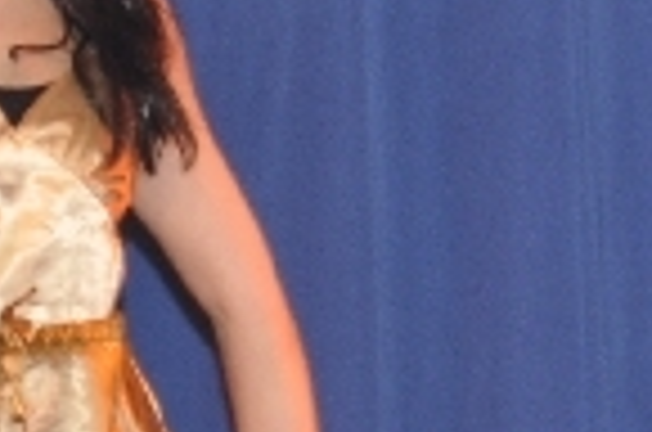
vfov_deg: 1.8
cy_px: -142
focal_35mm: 743
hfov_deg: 2.8
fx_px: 13427
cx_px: 1533
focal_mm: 90
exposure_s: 1/60
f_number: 5.6
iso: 400
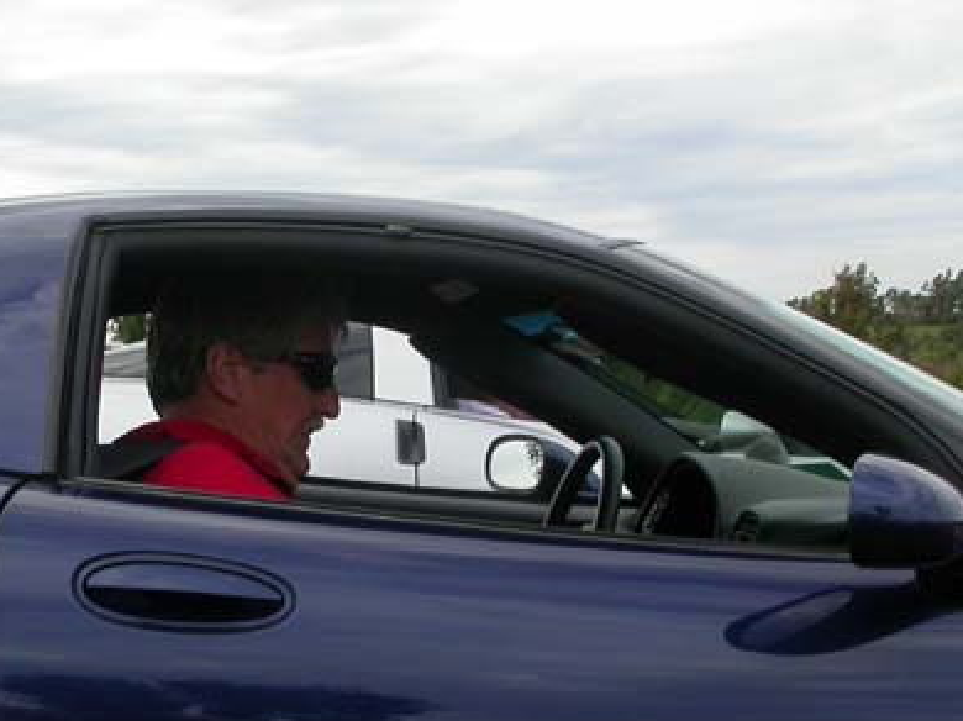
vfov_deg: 18.9
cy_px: 425
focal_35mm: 78
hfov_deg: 24.9
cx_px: 301
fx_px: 2169
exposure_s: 1/270
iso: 100
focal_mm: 7.85
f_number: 6
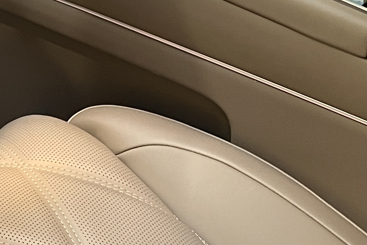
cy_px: -25
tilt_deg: -31.2
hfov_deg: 17.0
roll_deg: -2.1
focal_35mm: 114
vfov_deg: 11.8
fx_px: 1162
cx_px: -96
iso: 320
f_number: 1.5
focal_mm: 5.7
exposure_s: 1/50
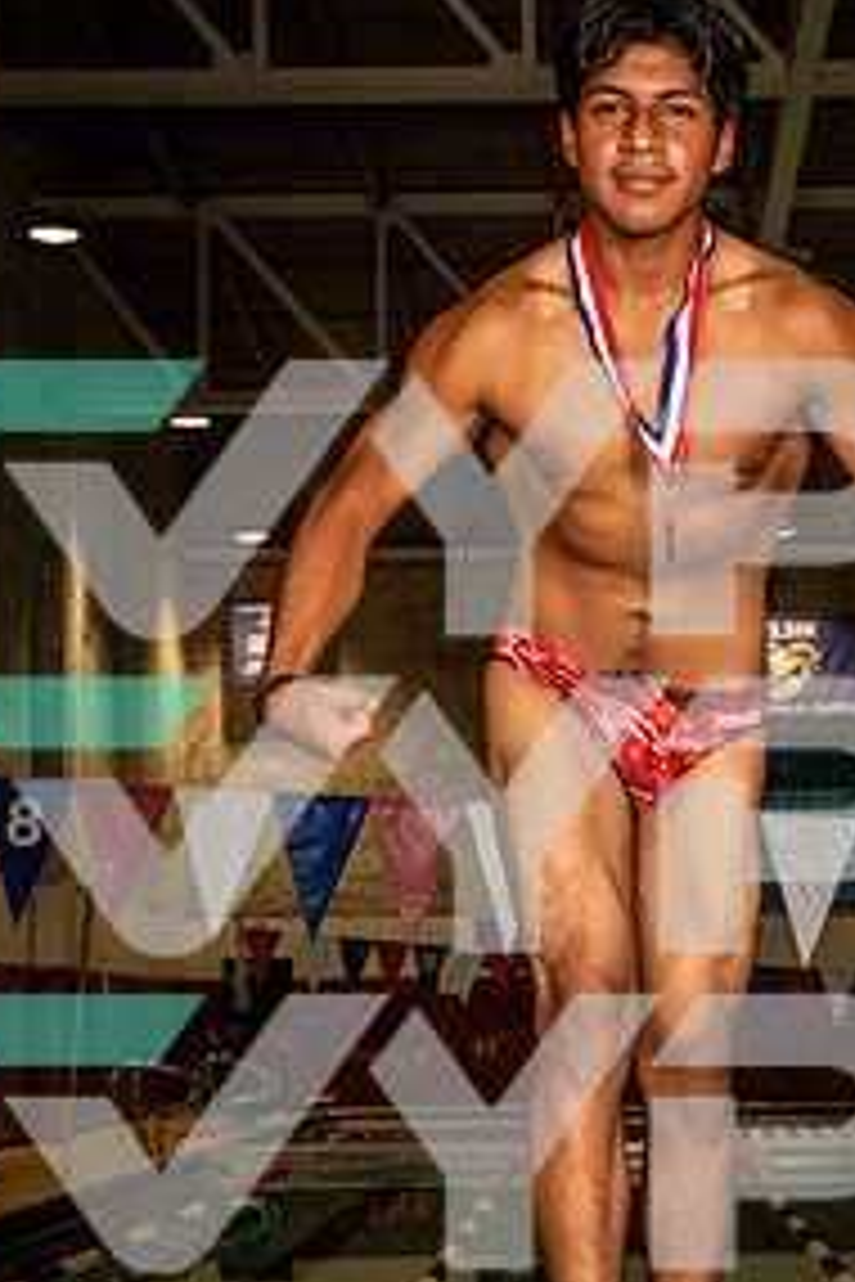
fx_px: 2814
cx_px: 608
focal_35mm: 79
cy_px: 819
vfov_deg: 25.6
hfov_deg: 17.2
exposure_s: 1/400
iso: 1000
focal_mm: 50
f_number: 6.3
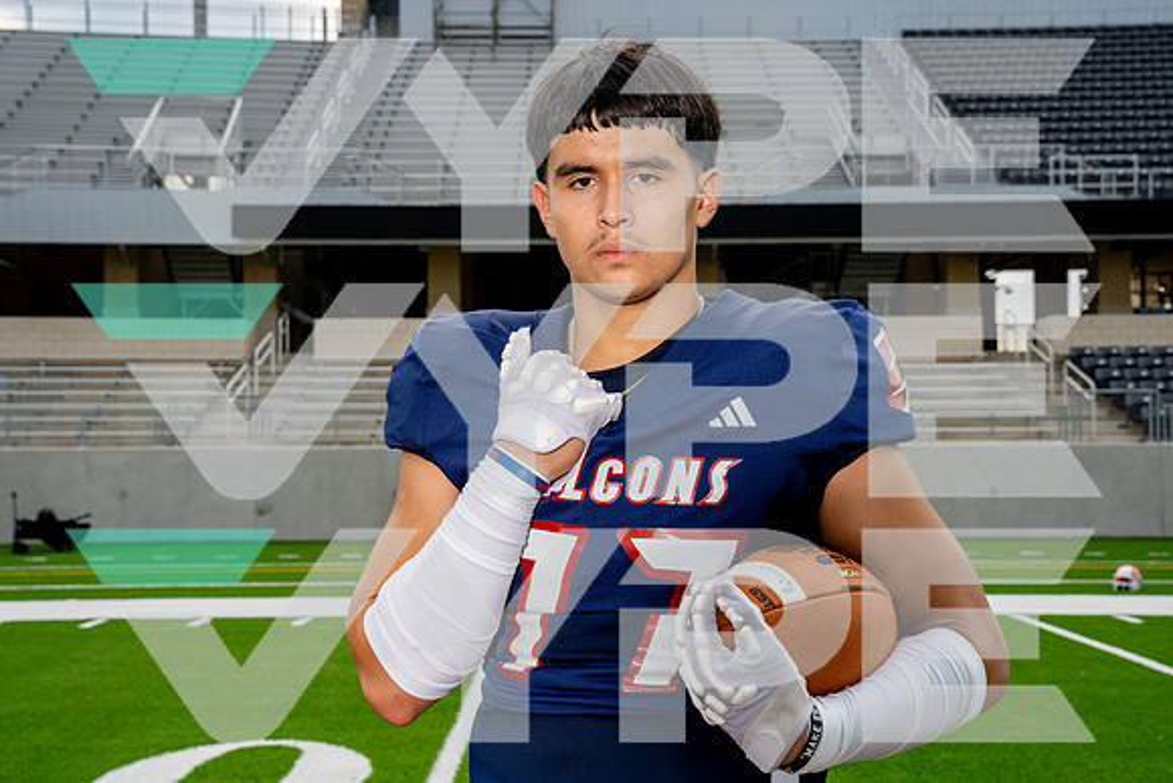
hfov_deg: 41.3
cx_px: 586
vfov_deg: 28.2
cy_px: 392
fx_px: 1557
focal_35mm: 48
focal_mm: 46
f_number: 8
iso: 100
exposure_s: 1/250
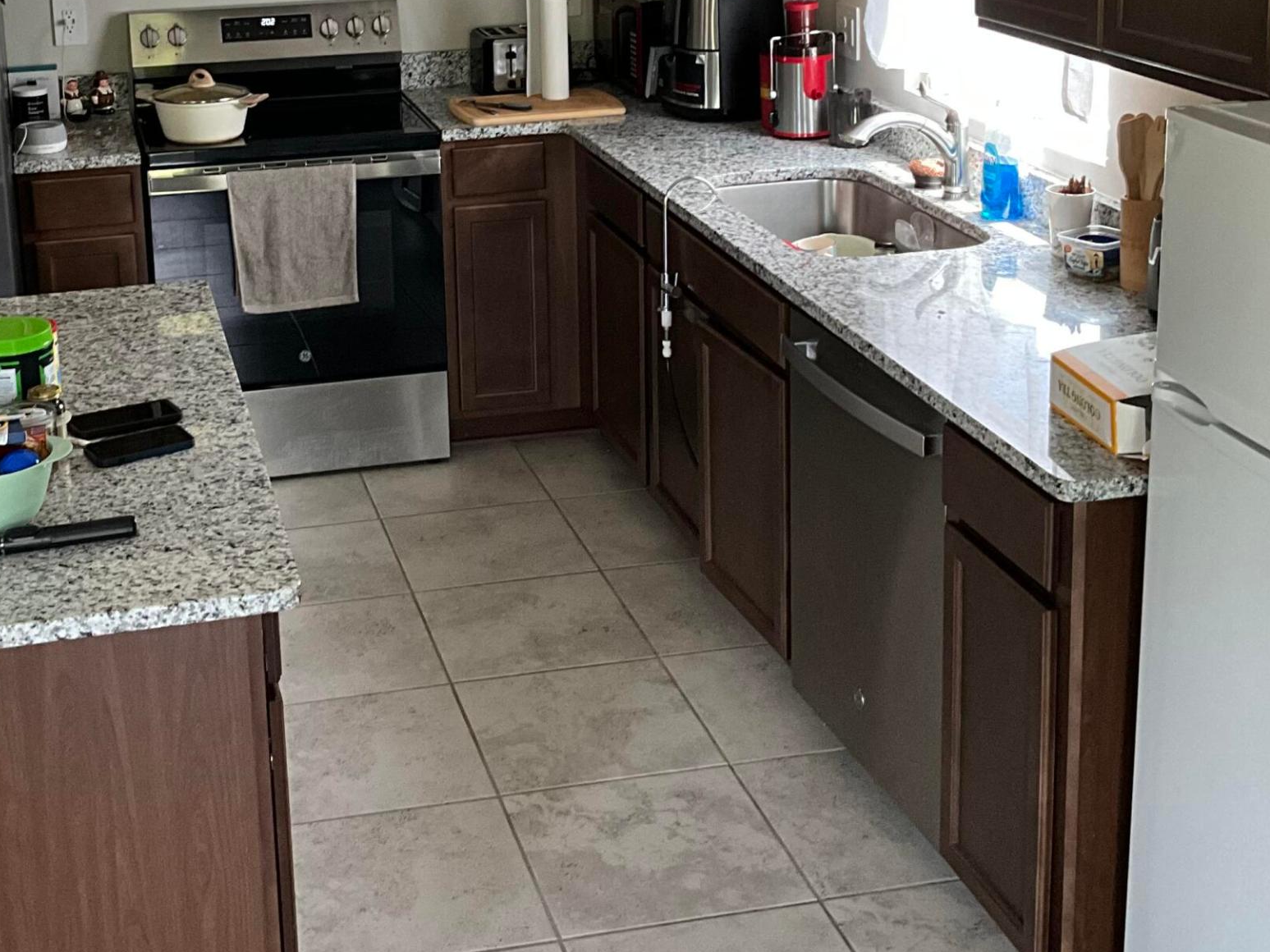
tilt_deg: -12.1
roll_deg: +2.4
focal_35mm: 54
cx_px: 463
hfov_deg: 35.3
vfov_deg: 26.4
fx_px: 1981
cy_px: 153
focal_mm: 3
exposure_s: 1/60
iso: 100
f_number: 1.8
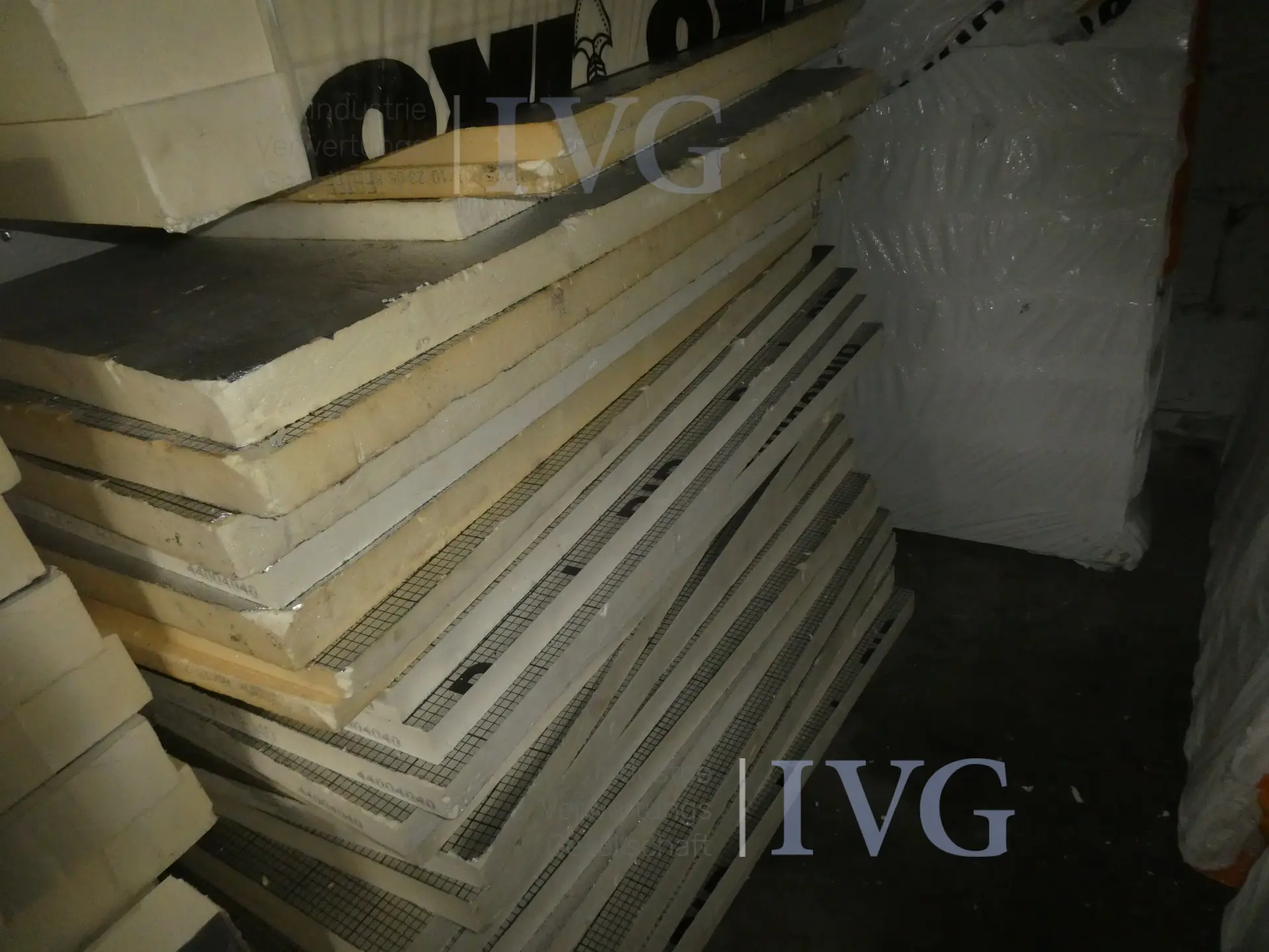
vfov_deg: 56.8
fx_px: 880
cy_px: 476
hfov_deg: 71.6
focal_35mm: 24
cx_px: 634
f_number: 3.3
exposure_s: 1/60
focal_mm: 4.3
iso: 800
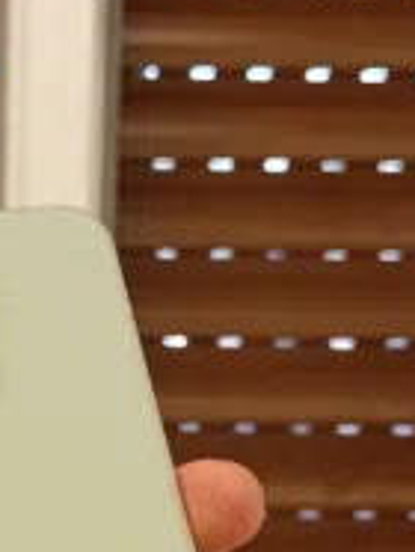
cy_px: 534
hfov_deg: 14.2
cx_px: -9
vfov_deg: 18.6
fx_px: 1643
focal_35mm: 103
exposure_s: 1/100
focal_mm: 5.24
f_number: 1.7
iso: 461
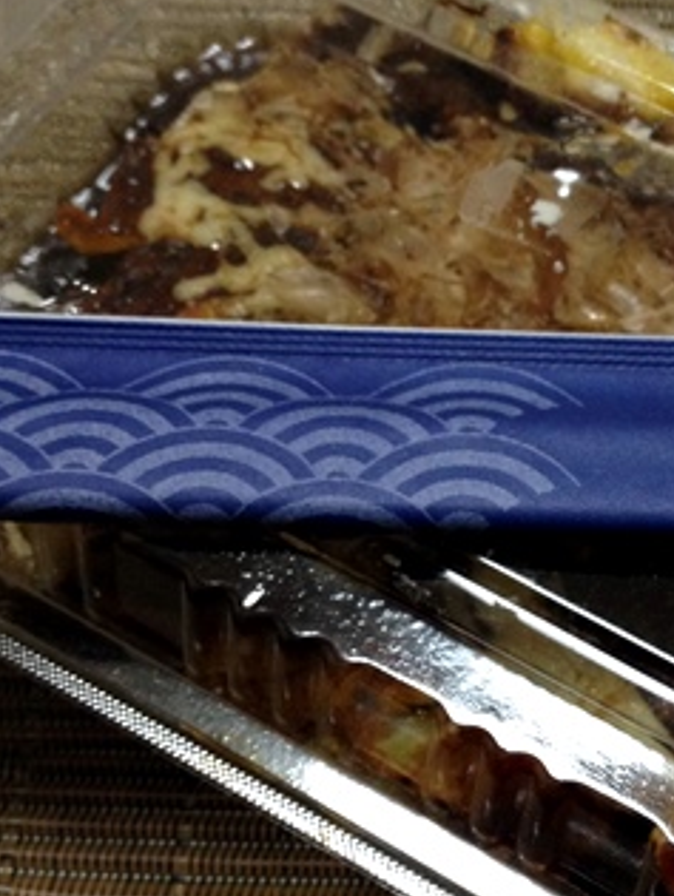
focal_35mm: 71
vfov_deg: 27.3
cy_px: 501
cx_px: 603
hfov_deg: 20.4
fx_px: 1840
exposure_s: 1/20
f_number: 2.4
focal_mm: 4.28
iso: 160
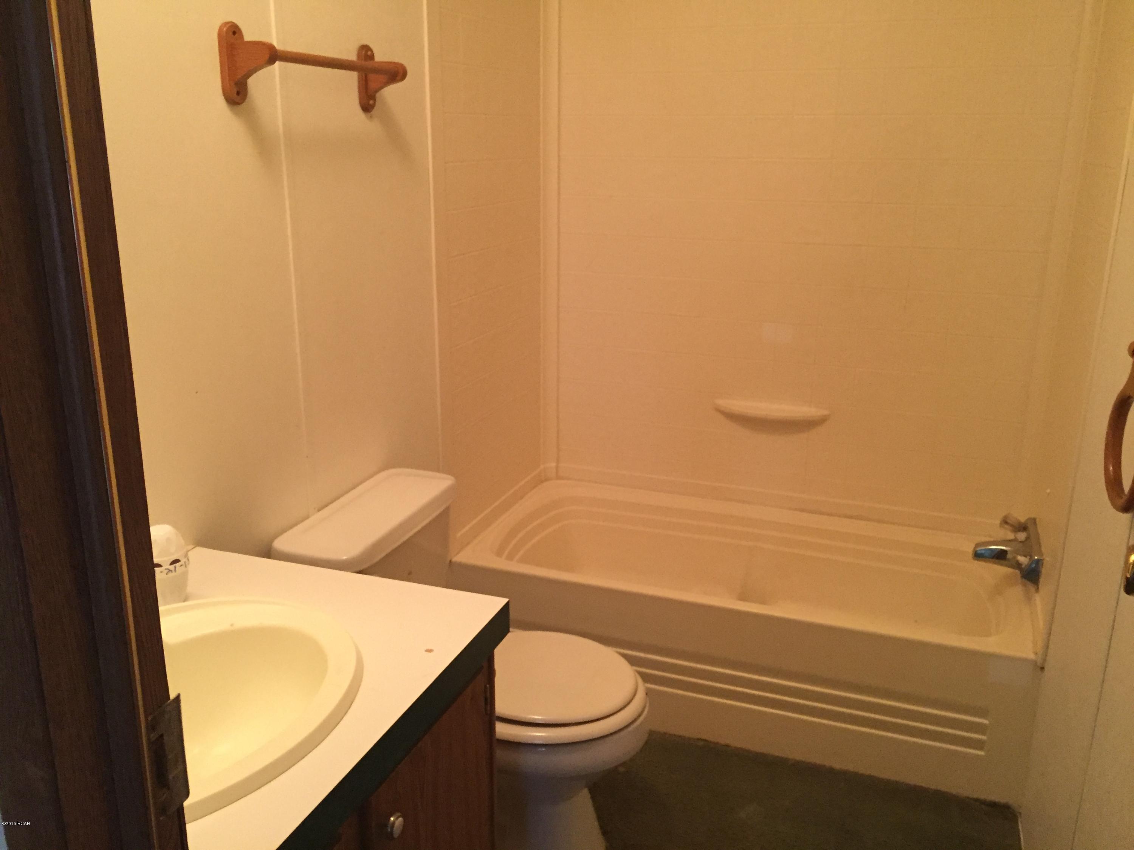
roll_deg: -1.0
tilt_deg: -14.3
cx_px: 567
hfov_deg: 61.7
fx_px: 950
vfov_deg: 48.2
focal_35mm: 29
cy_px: 425
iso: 200
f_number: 2.2
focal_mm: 4.15
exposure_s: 1/30
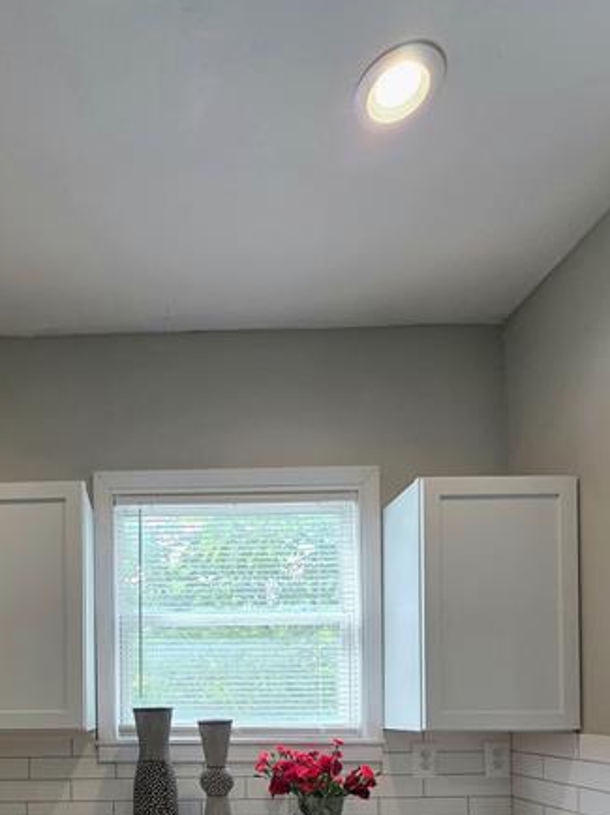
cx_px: 132
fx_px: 541
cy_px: 704
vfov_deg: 64.0
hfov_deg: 55.2
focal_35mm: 23
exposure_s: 1/120
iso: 64
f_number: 1.9
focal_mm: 2.2
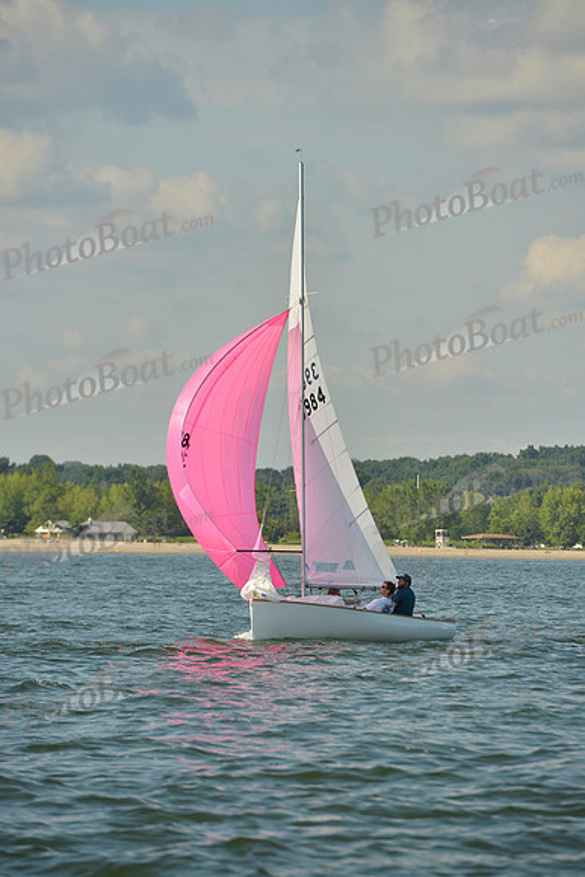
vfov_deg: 10.3
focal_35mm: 200
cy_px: 438
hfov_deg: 6.9
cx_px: 292
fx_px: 4872
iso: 200
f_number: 6.3
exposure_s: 1/1600
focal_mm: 200
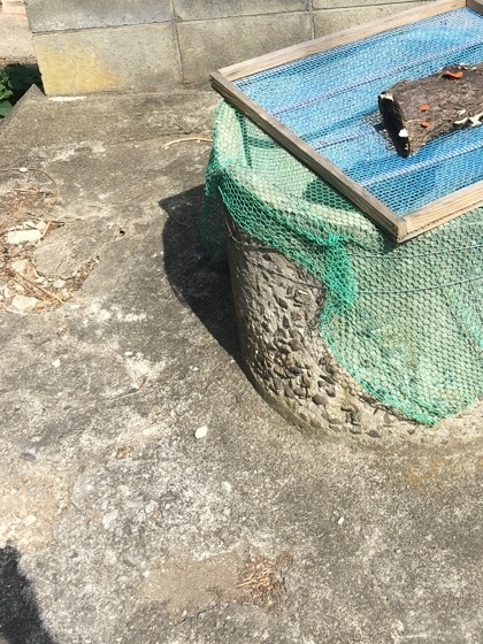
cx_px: 401
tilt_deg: -29.1
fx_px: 986
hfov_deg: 26.9
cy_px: 132
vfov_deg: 35.1
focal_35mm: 53
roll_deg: +0.4
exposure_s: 1/1183
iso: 25
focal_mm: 4.15
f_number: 2.2
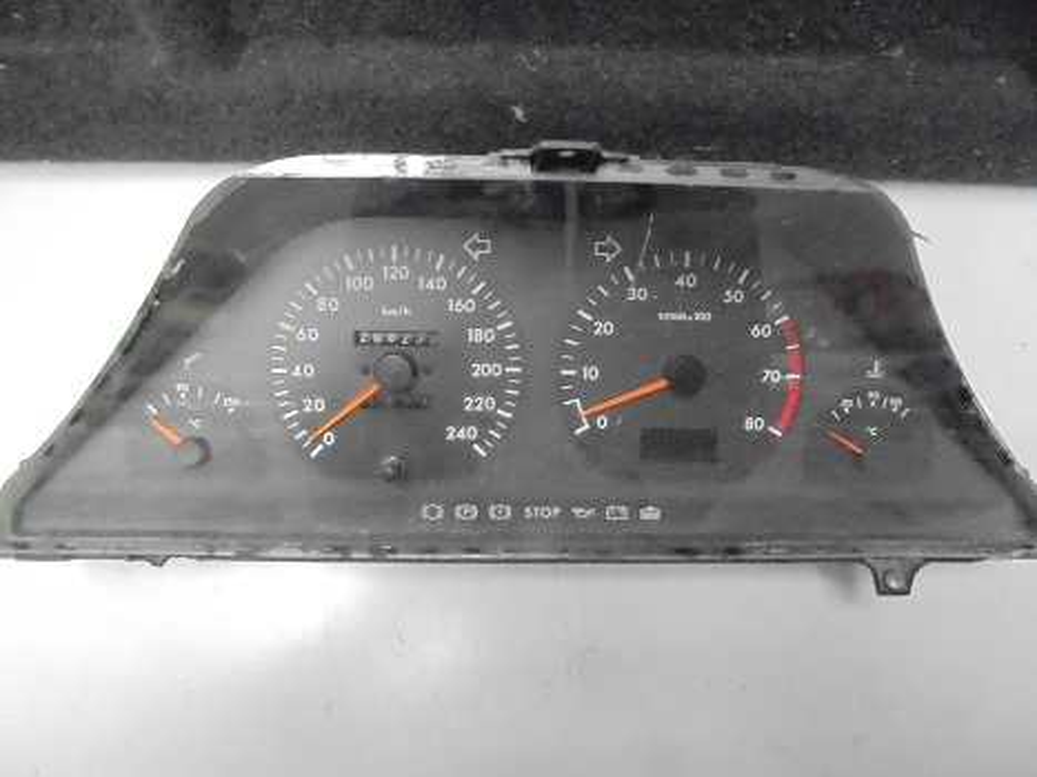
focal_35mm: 26
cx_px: 518
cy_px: 388
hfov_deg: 67.3
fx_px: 779
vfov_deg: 53.0
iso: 1600
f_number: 3.5
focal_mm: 4.6
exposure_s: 1/50
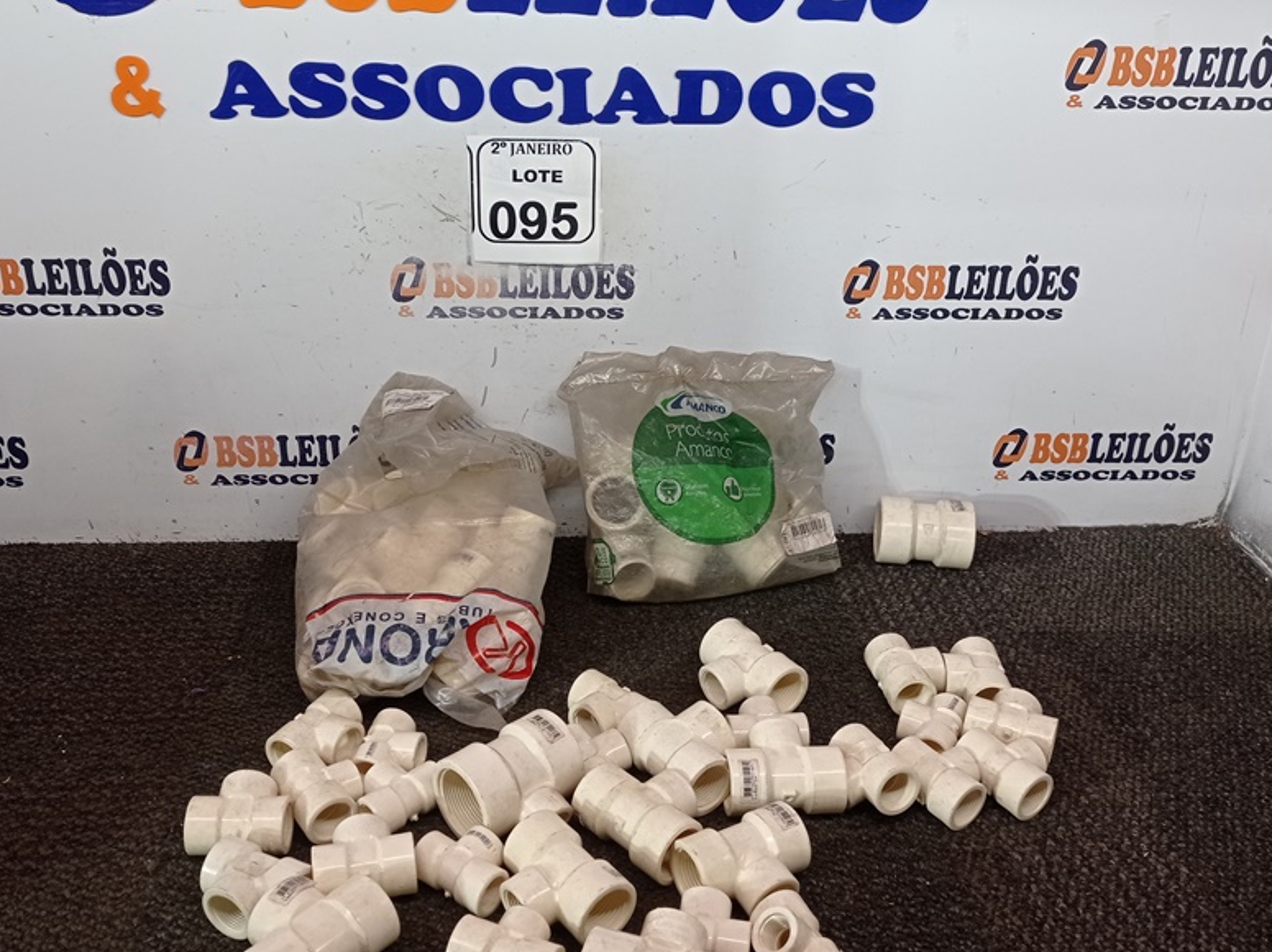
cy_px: 458
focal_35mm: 37
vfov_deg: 38.6
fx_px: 1359
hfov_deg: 50.2
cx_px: 609
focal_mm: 4.7
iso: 121
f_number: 1.79
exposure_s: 1/60
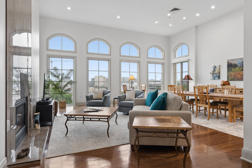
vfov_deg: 59.6
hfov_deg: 81.2
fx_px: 147
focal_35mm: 21
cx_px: 126
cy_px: 84
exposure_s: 1/60
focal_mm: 21
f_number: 9
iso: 640
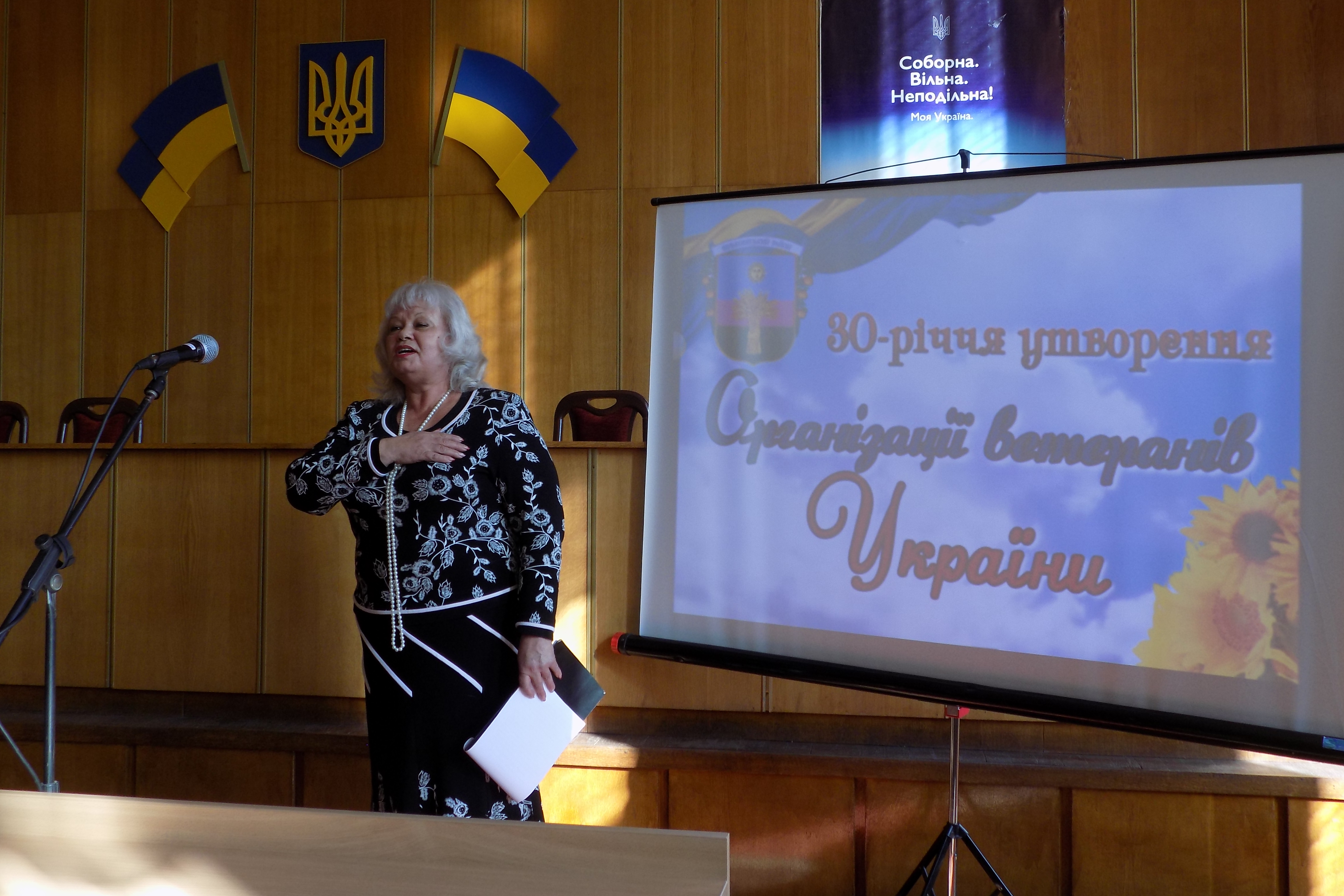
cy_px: 394
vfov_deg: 41.0
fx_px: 1195
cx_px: 673
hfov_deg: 58.7
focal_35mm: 32
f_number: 3.3
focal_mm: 5.3
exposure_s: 1/80
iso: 80
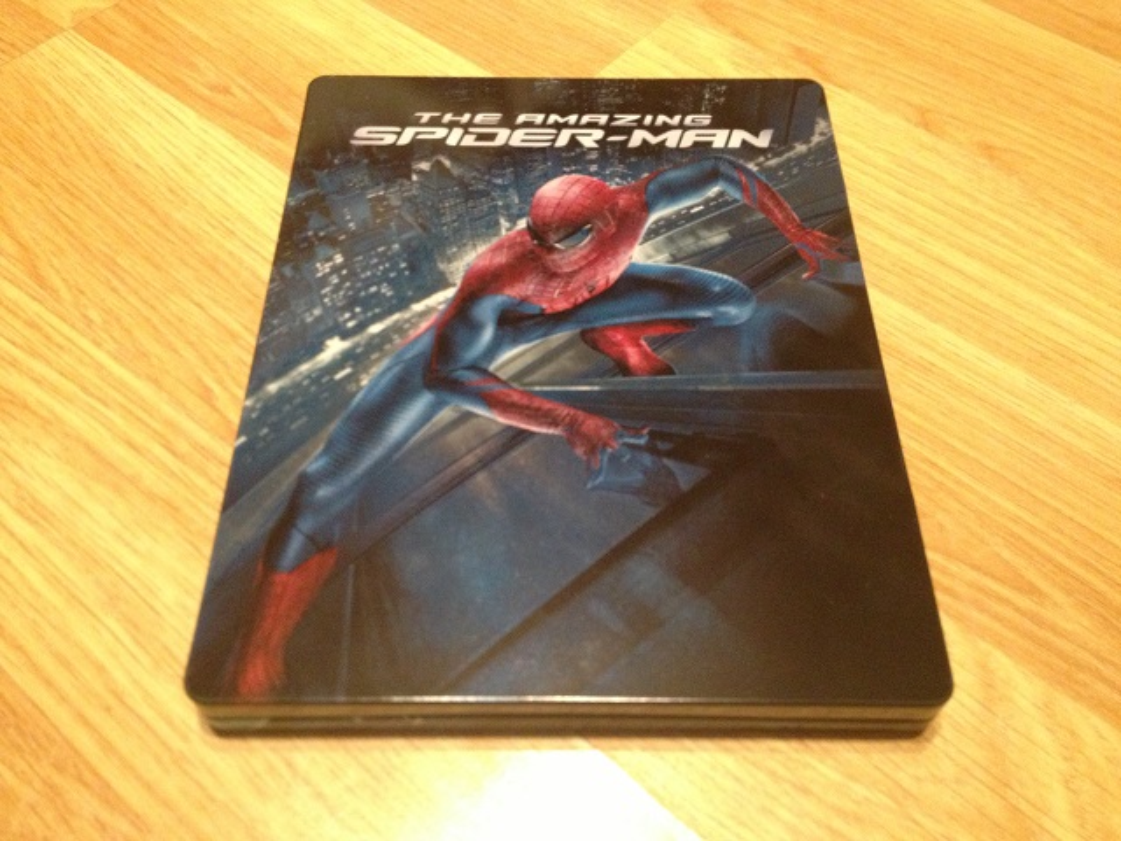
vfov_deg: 40.7
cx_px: 560
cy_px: 420
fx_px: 1133
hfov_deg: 52.6
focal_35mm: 35
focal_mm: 4.28
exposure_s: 1/20
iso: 400
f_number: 2.4
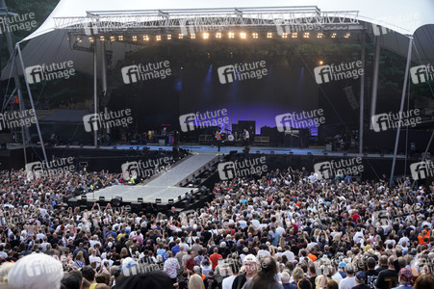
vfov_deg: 25.0
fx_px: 651
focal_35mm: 54
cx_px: 217
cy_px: 144
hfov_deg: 36.9
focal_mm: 54
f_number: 5.6
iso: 1250
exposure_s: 1/320
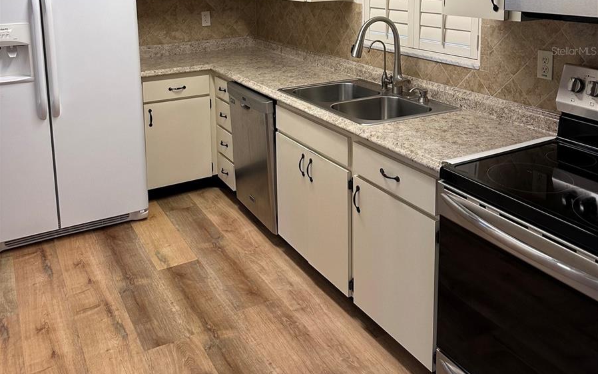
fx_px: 554
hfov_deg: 56.7
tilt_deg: -8.4
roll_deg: +0.1
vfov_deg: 35.5
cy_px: 51
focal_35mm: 34
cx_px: 299
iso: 160
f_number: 1.78
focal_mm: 6.86
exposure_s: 1/120
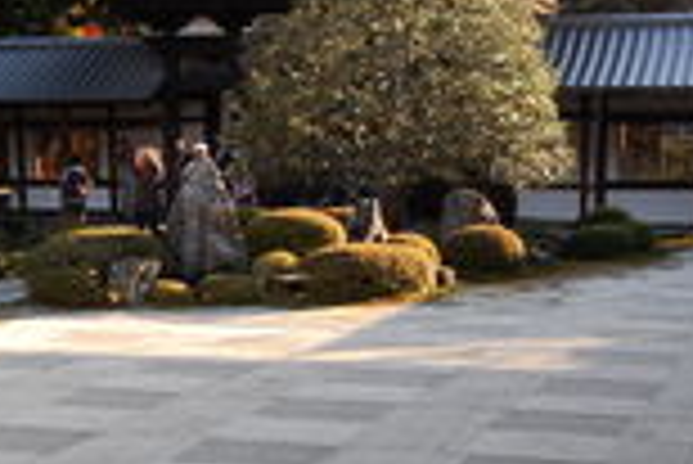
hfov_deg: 24.0
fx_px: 1618
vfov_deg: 16.3
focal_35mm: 84
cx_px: 216
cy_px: 300
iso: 200
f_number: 6.3
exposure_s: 1/160
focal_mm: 18
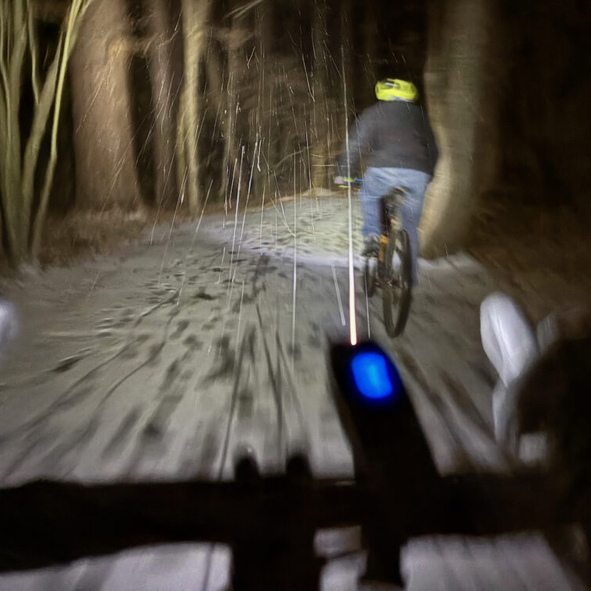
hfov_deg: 52.3
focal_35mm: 31
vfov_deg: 52.5
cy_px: 295
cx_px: 338
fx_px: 599
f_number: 1.6
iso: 1600
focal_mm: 5.96
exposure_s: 1/15
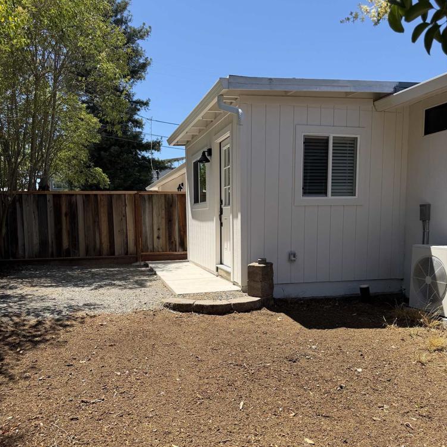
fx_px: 424
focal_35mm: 29
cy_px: 264
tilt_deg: -6.3
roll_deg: +0.7
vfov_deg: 55.3
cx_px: 219
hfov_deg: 55.6
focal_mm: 6.76
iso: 80
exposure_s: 1/3279
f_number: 1.78
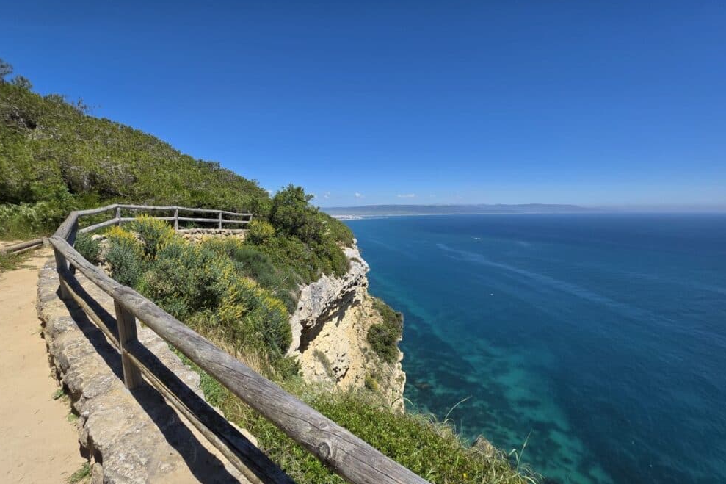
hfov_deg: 104.2
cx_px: 354
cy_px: 273
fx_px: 282
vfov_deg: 80.8
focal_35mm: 14
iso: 40
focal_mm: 2.2
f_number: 1.9
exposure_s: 1/2835
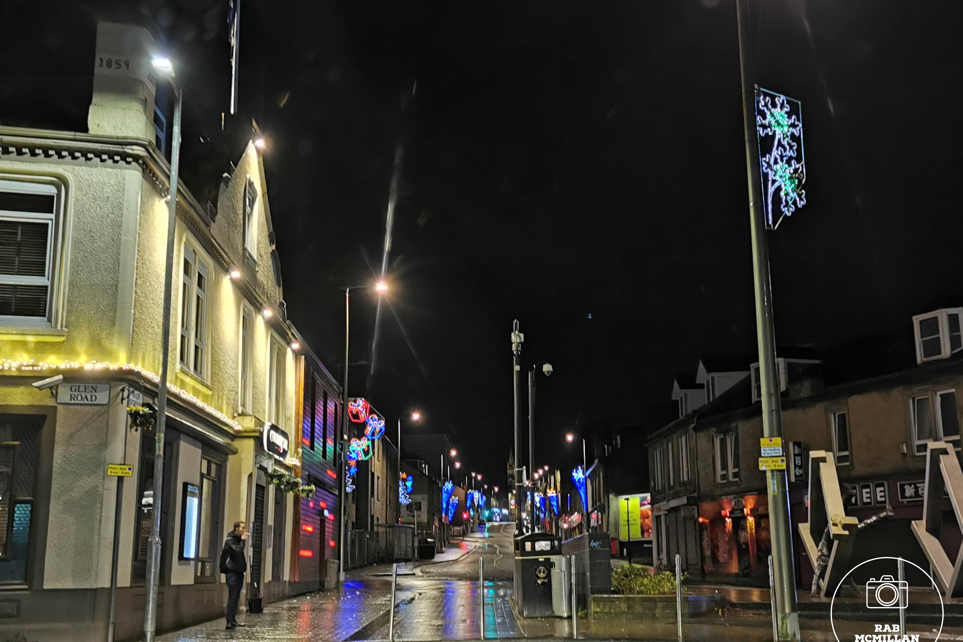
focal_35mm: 43
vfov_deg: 31.2
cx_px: 484
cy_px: 334
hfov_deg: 45.4
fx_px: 1150
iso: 200
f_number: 1.6
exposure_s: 5
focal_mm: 5.56
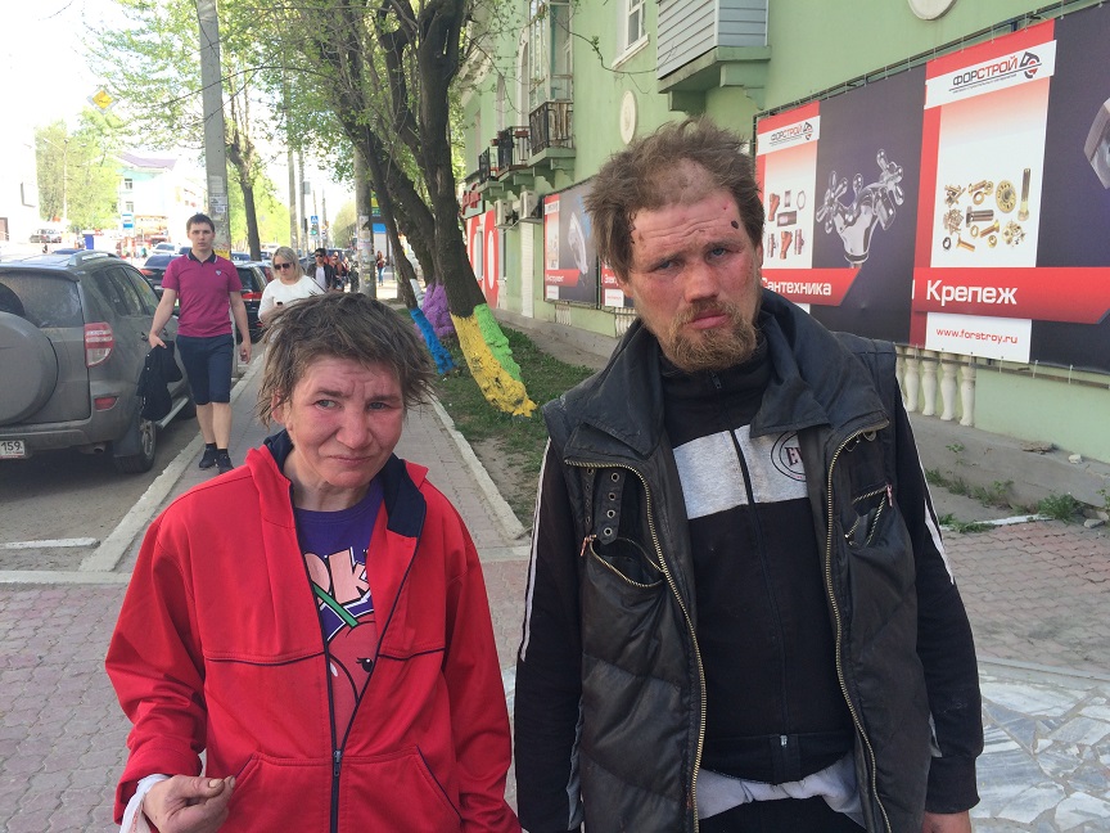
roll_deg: +0.6
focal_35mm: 29
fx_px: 930
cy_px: 416
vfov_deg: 48.2
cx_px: 555
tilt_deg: -10.5
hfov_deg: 61.7
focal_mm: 4.15
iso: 32
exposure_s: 1/279
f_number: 2.2
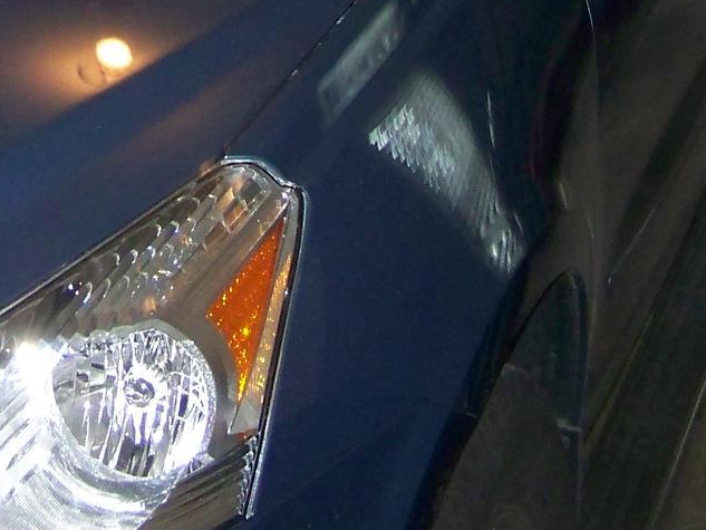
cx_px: 26
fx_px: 2509
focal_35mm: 123
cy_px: -317
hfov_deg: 15.8
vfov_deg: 11.4
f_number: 2.8
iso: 200
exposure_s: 1/30
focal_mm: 6.3
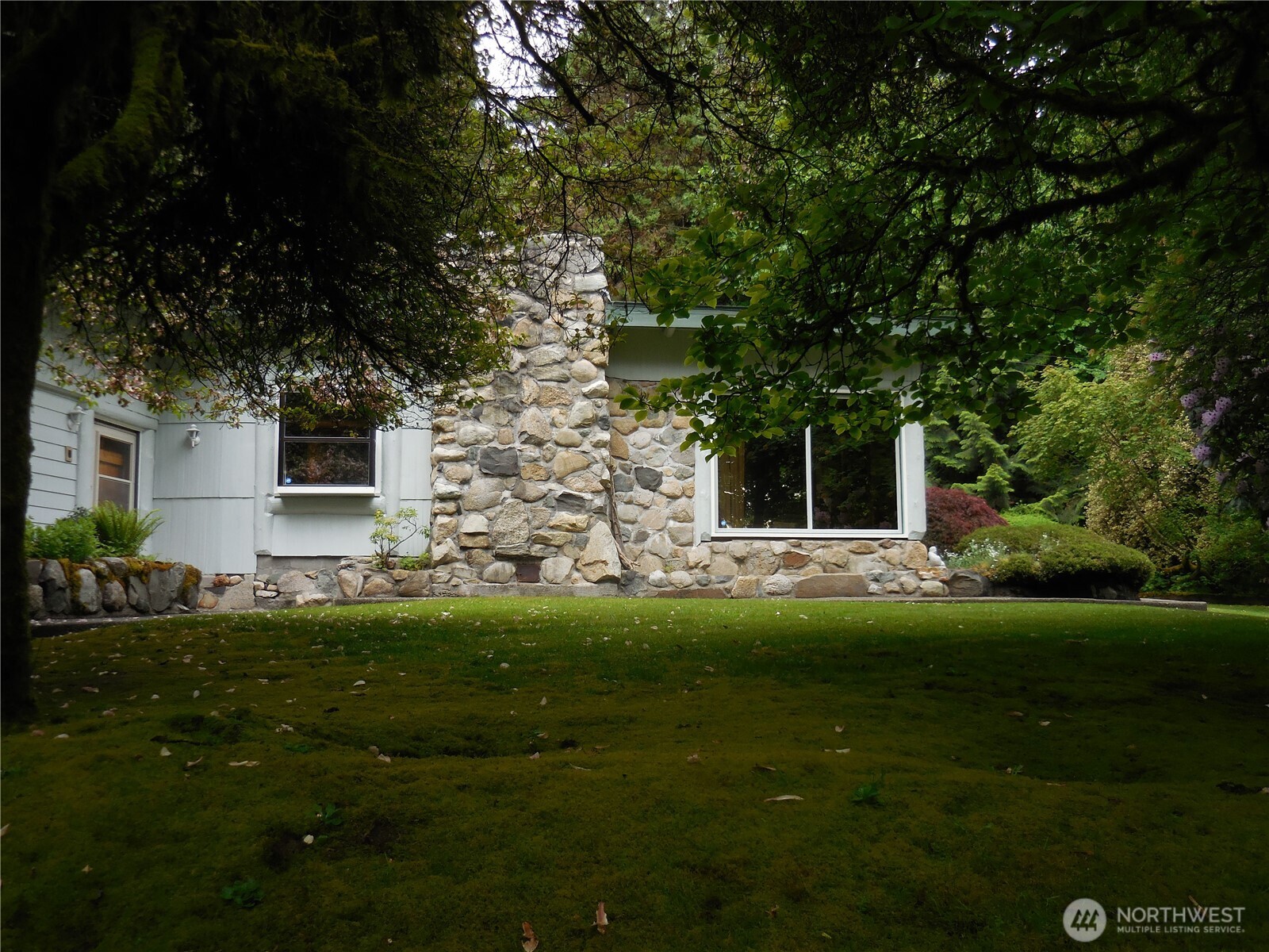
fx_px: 1210
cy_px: 476
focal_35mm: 33
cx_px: 634
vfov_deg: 42.9
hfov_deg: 55.4
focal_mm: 5.9
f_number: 3.7
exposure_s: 1/160
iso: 125
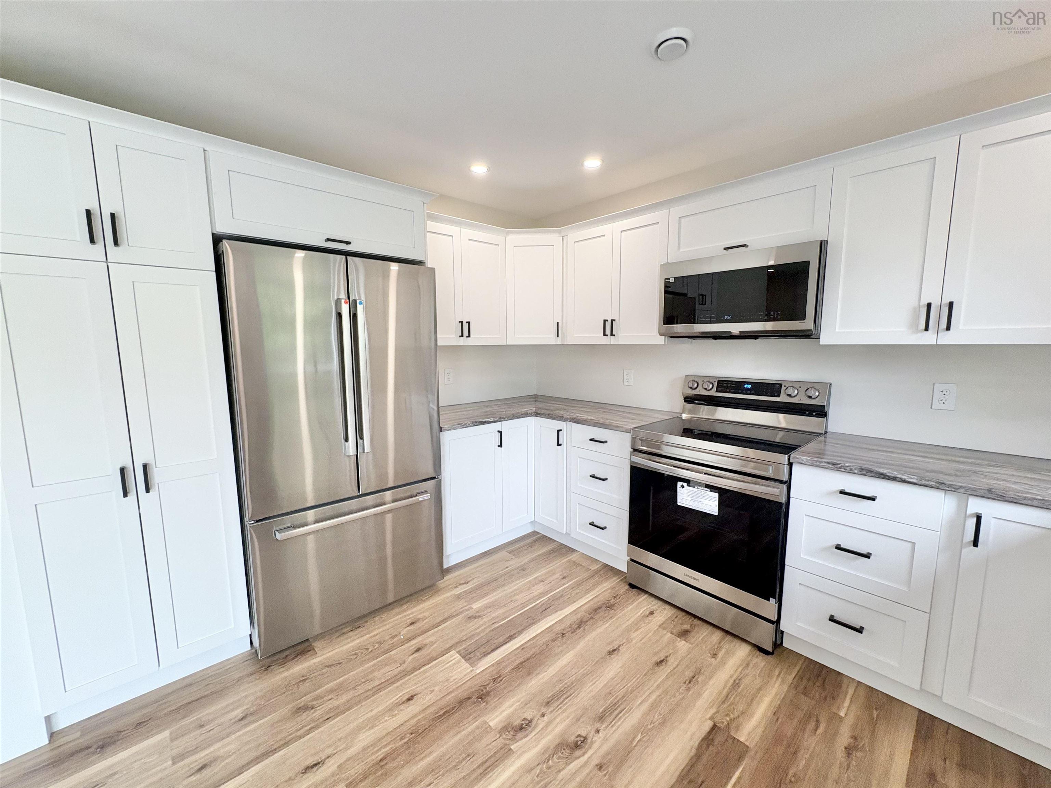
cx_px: 526
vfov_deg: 85.7
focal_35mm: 14
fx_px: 425
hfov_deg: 102.1
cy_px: 394
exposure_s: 1/120
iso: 80
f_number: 2.2
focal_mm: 2.22
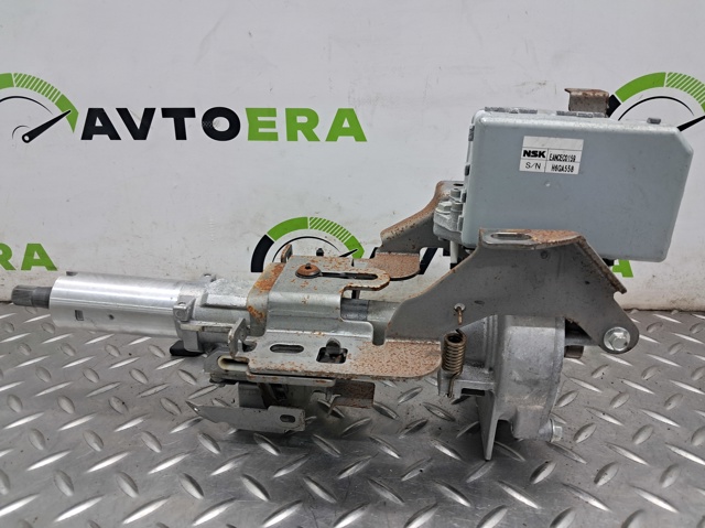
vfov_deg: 51.3
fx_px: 549
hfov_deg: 65.4
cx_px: 352
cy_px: 264
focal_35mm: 27
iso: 100
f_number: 1.8
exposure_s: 1/50
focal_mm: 4
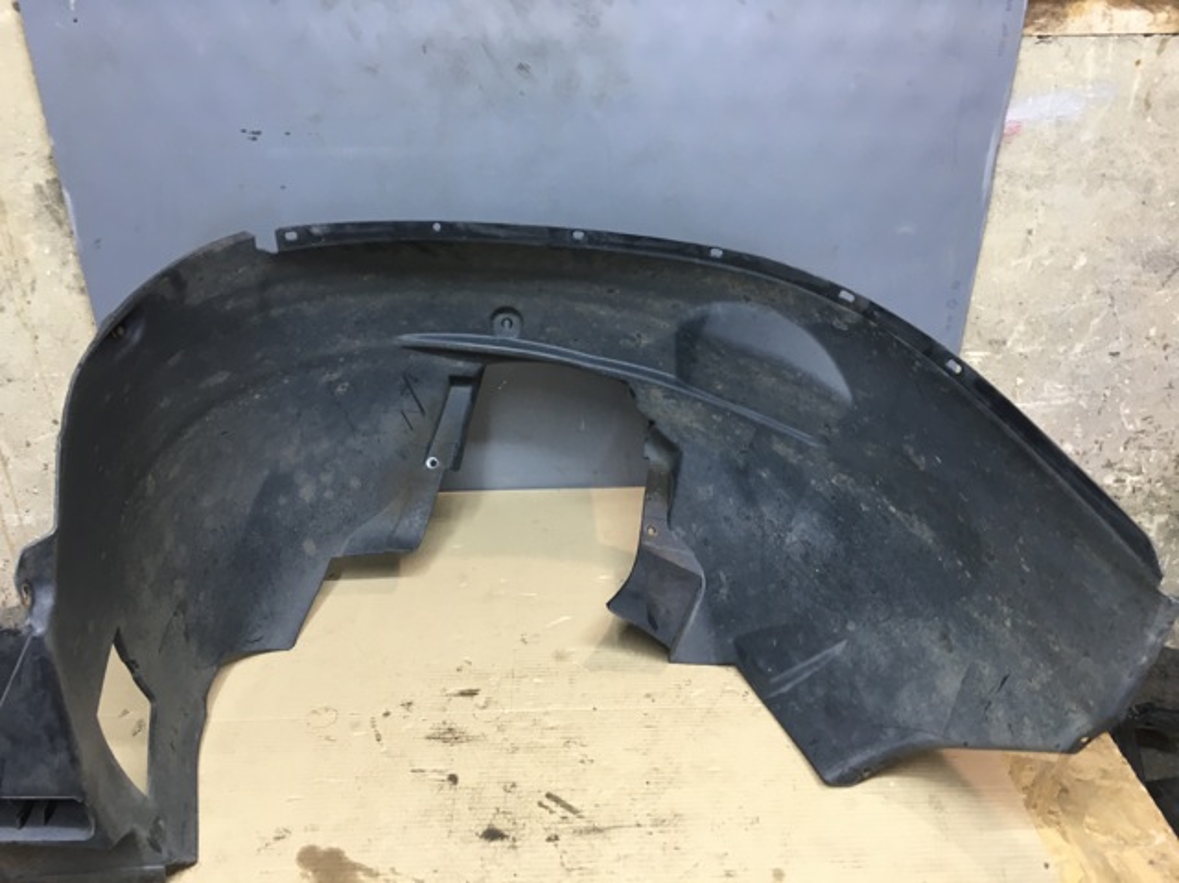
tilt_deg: -27.6
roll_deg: +1.1
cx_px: 590
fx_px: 987
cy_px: 442
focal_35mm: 29
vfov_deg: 48.2
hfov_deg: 61.7
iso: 100
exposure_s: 1/33
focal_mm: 4.15
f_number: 2.2
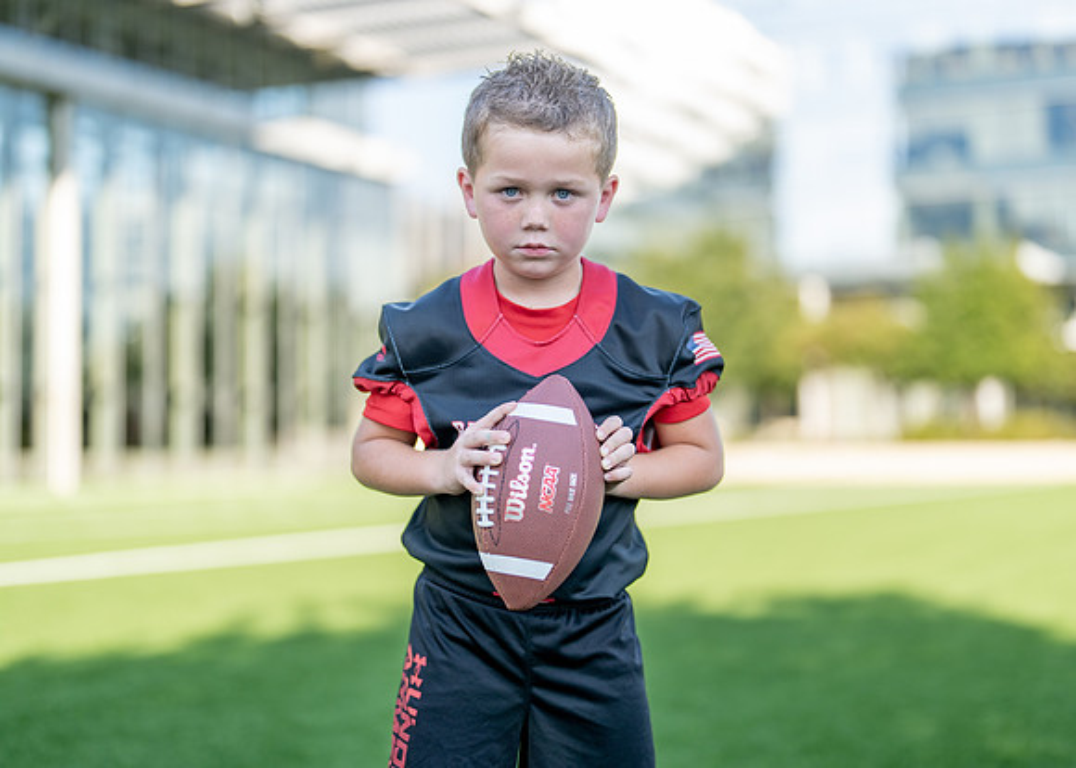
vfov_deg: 24.3
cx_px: 597
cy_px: 365
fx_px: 1784
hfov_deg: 33.5
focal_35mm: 58
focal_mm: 50
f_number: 1.2
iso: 100
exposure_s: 1/2000
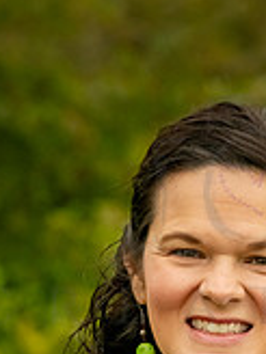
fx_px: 4191
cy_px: 382
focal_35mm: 409
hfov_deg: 3.6
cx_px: 262
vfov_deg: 4.8
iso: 2000
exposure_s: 1/800
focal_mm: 155
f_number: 9
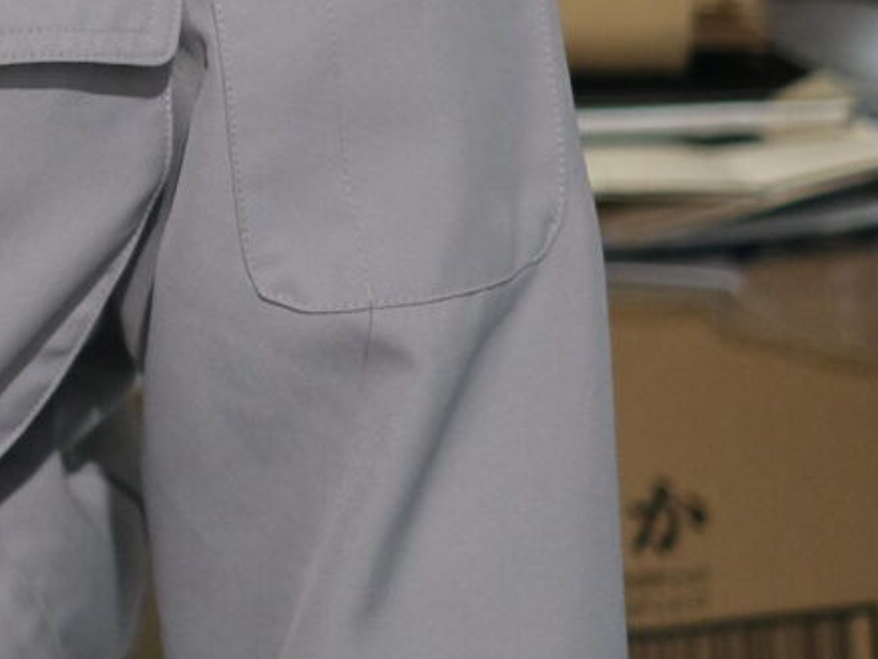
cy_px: -311
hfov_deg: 8.6
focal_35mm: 224
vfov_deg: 6.6
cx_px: -532
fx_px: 5683
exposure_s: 1/90
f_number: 1.8
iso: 1250
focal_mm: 35
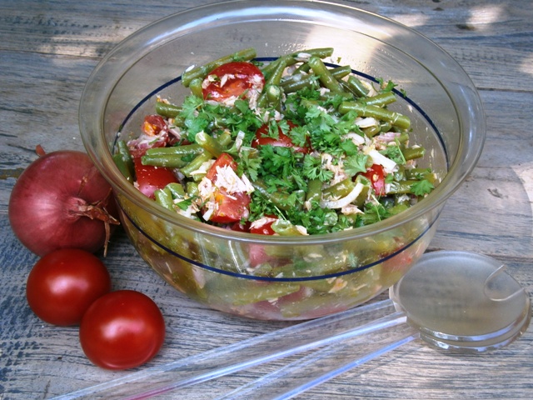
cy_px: 200
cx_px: 266
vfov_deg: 24.4
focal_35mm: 60
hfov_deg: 32.2
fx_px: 924
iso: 80
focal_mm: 10.7
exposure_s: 1/60
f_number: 3.9
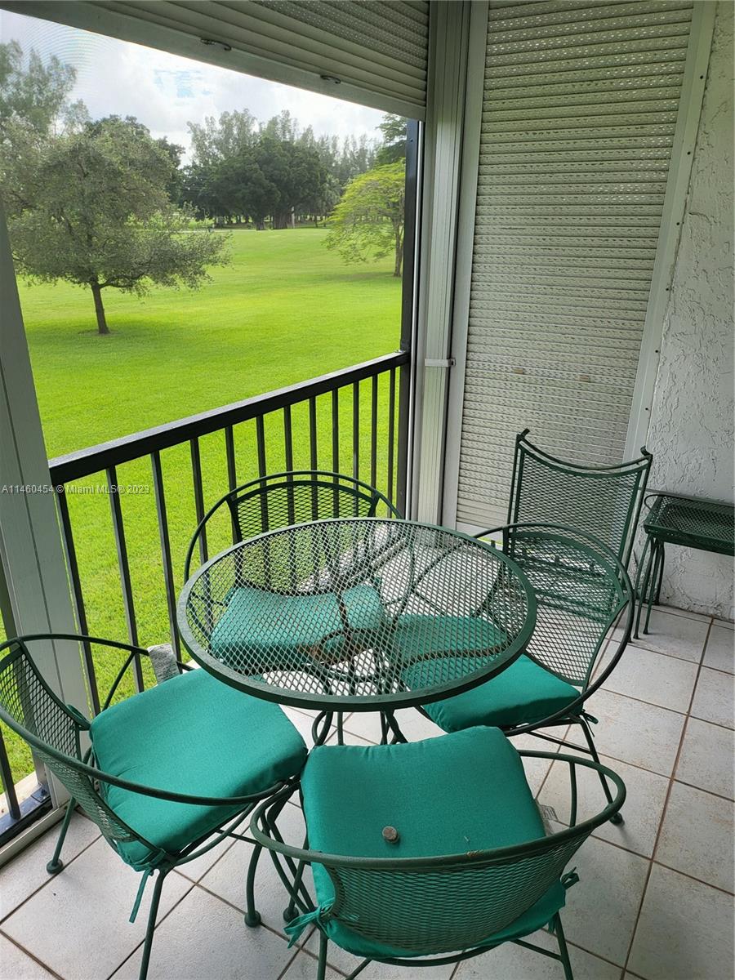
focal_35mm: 24
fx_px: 679
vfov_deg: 71.6
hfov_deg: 56.8
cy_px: 490
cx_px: 368
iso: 40
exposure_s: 1/257
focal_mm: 5
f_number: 1.8
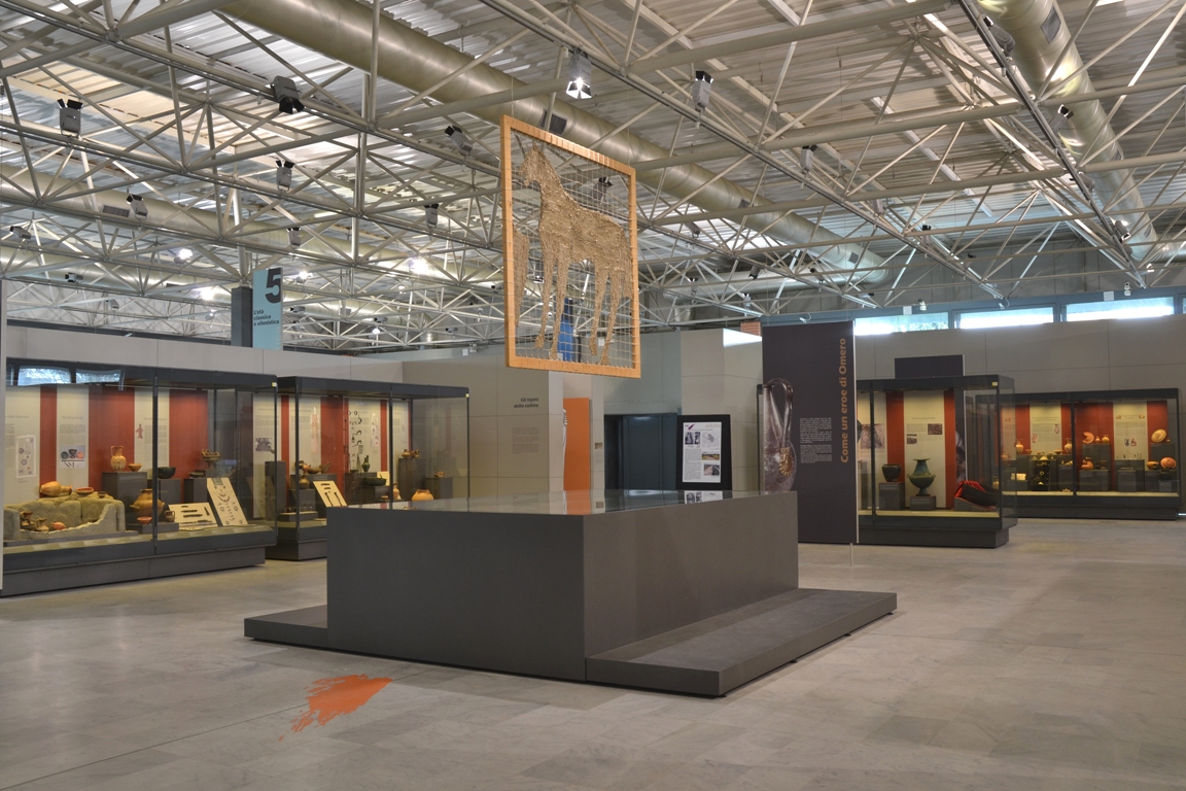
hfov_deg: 57.2
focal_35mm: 33
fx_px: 1087
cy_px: 396
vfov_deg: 40.0
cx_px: 593
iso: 200
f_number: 10
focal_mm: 22
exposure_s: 1/4
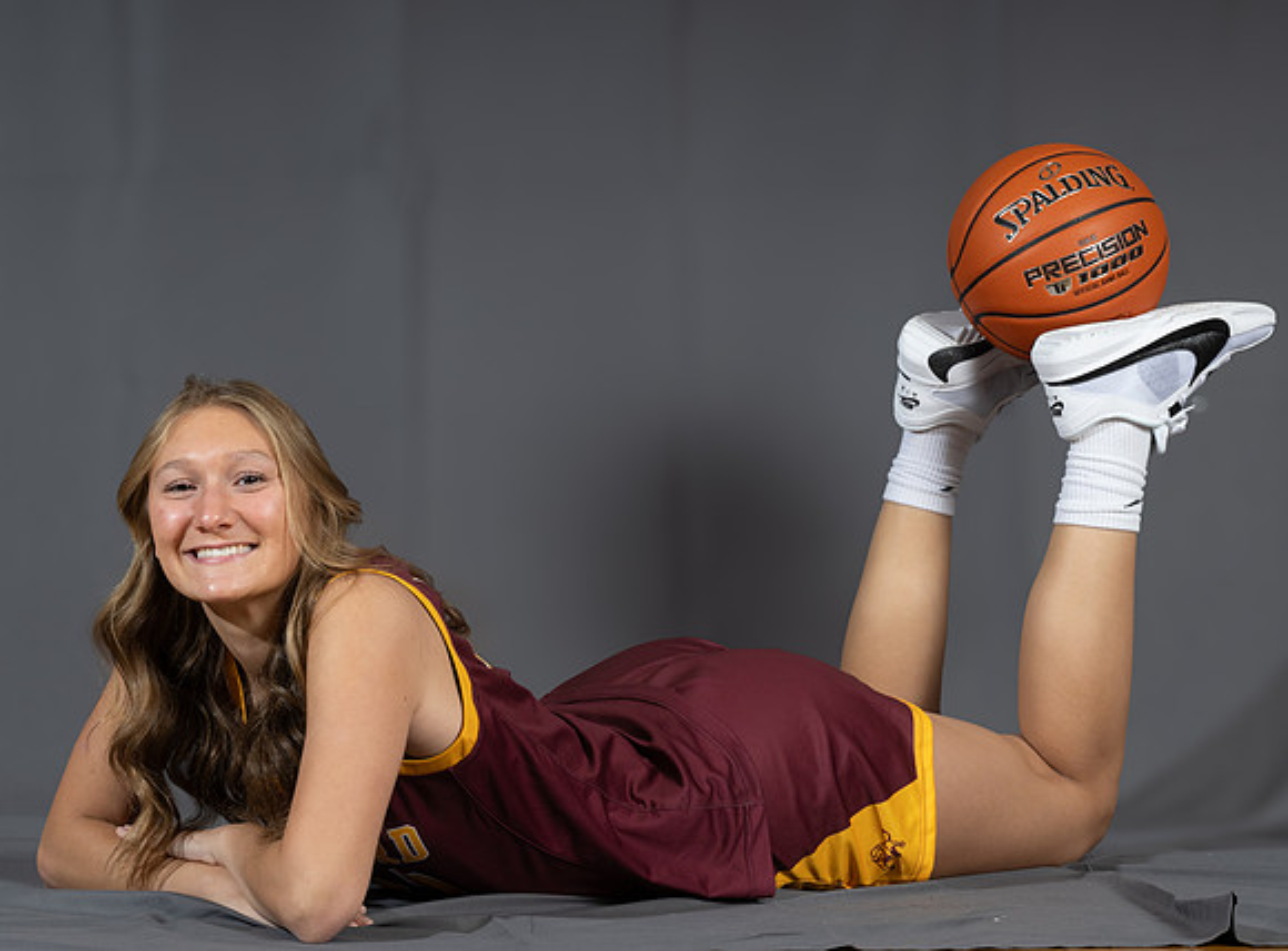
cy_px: 591
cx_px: 521
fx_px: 5505
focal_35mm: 149
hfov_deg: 13.3
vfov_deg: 9.9
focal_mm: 110
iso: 200
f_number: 8
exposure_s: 1/200
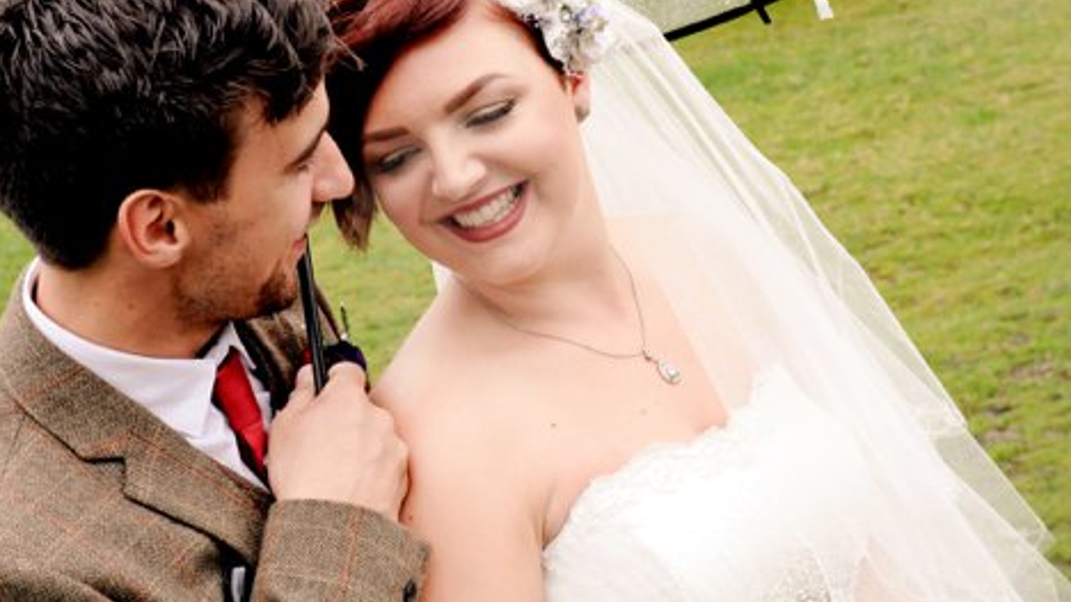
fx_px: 2271
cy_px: 151
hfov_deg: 26.5
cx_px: 407
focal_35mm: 80
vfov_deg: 15.0
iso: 800
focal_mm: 38
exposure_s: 1/250
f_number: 7.1
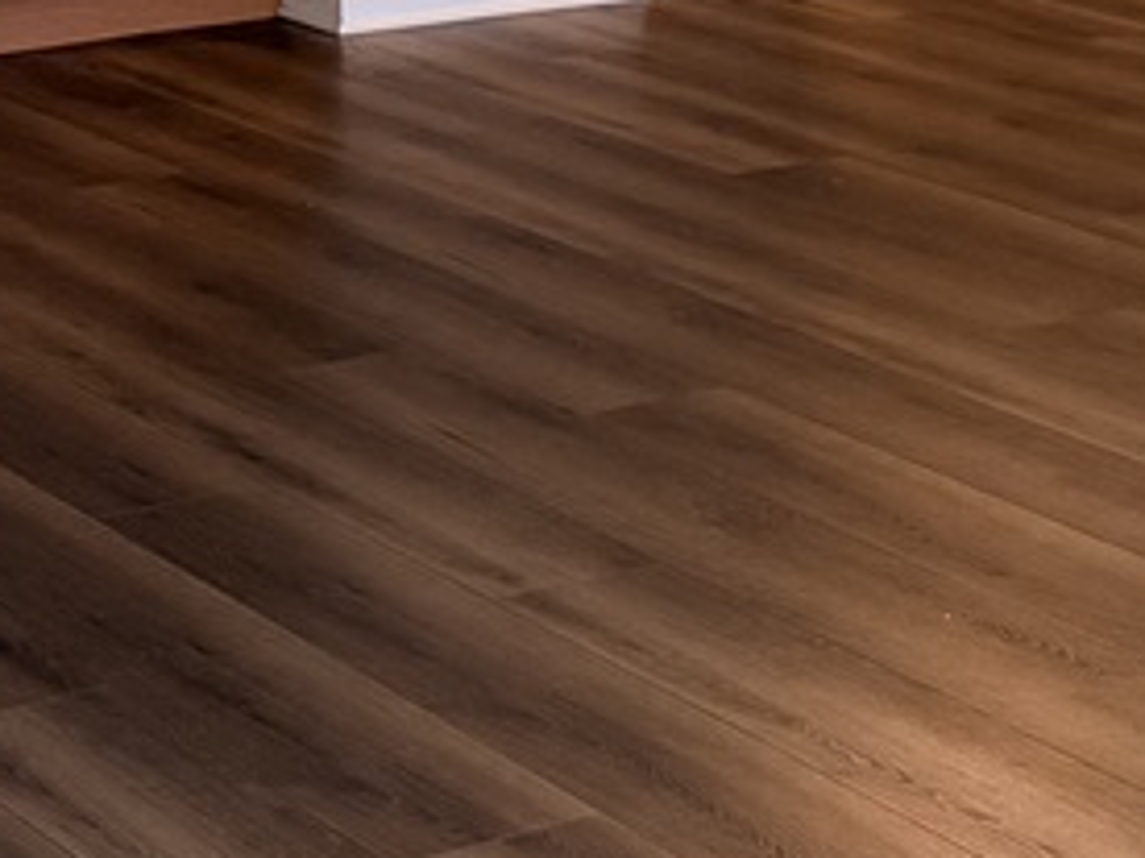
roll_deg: +1.3
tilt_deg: +0.1
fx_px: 4135
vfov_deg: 11.0
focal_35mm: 125
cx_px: 539
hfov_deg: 15.8
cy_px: -730
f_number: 1.78
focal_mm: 6.76
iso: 320
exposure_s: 1/120
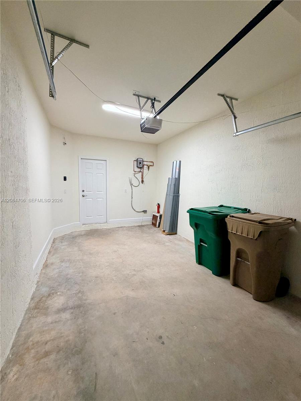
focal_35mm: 14
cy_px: 200
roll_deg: -0.7
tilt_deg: -4.8
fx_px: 162
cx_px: 150
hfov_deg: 85.7
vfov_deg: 102.1
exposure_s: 1/60
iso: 160
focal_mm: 2.22
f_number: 2.2
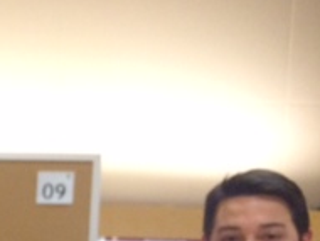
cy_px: 351
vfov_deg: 13.9
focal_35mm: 101
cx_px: -204
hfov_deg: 17.0
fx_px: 935
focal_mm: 4.12
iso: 200
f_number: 2.2
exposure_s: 1/30
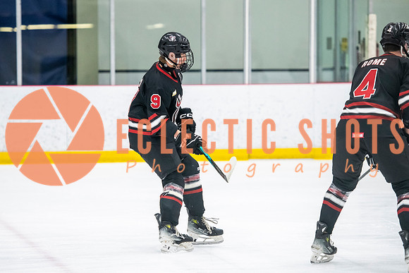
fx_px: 1988
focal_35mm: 175
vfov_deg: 7.9
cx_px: 173
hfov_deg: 11.7
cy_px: 136
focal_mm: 145
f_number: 3.2
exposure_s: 1/800
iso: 2500
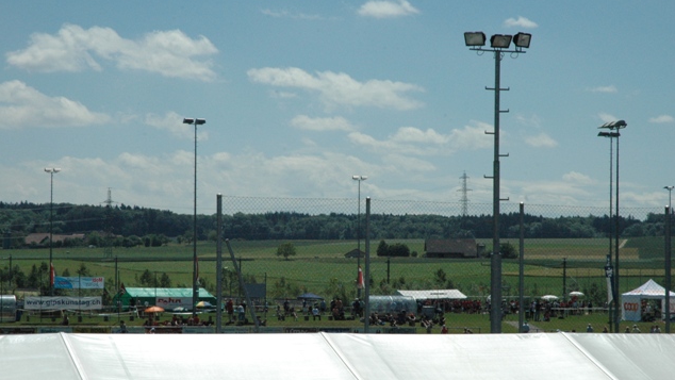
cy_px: 209
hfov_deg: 19.3
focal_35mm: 111
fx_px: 1987
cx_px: 339
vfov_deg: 10.9
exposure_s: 1/1250
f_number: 18
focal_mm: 70
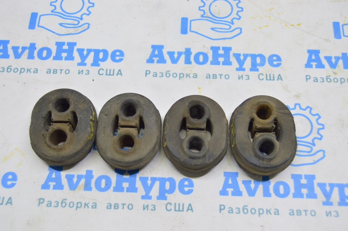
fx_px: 435
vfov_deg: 29.8
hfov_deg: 43.6
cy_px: 116
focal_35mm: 45
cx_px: 174
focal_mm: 30
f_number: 5.6
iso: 400
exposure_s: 1/20
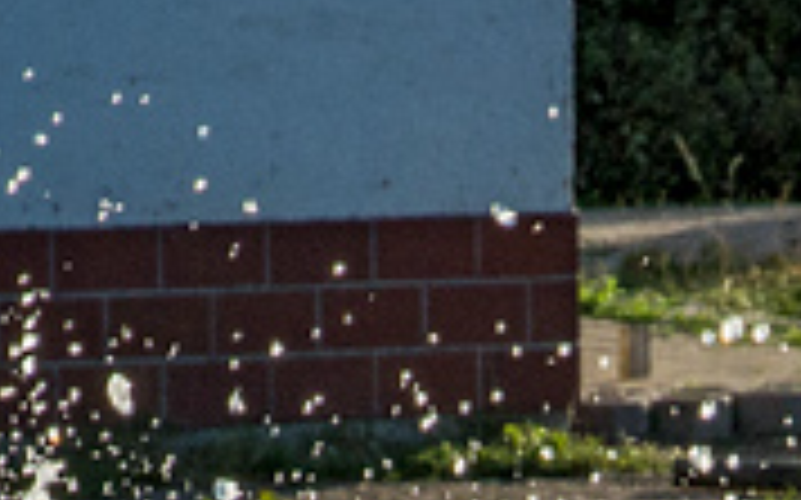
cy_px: 1721
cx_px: 814
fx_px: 13919
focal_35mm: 638
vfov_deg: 2.0
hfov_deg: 3.3
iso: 200
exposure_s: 1/320
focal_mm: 62
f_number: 13
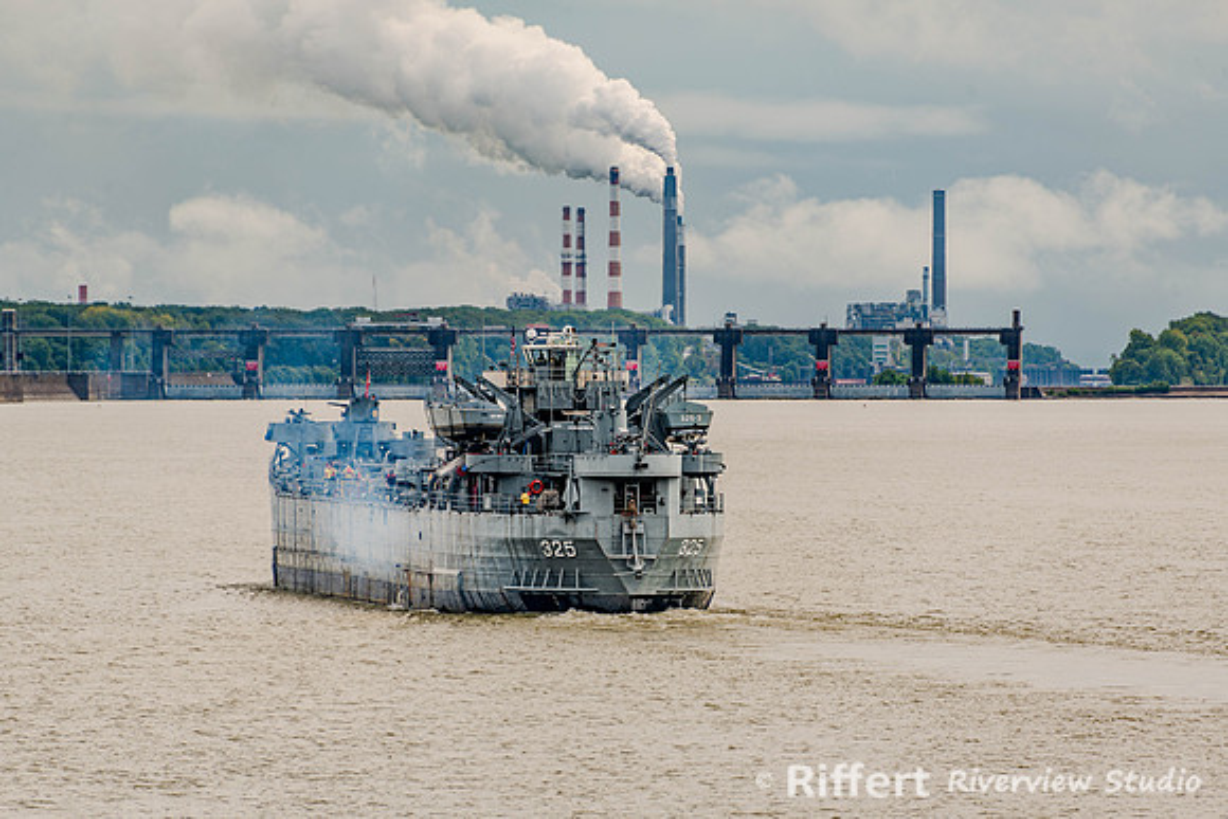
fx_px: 10647
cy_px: 410
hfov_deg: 6.6
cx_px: 614
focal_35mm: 312
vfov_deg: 4.4
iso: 64
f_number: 8
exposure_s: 1/160
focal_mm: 300
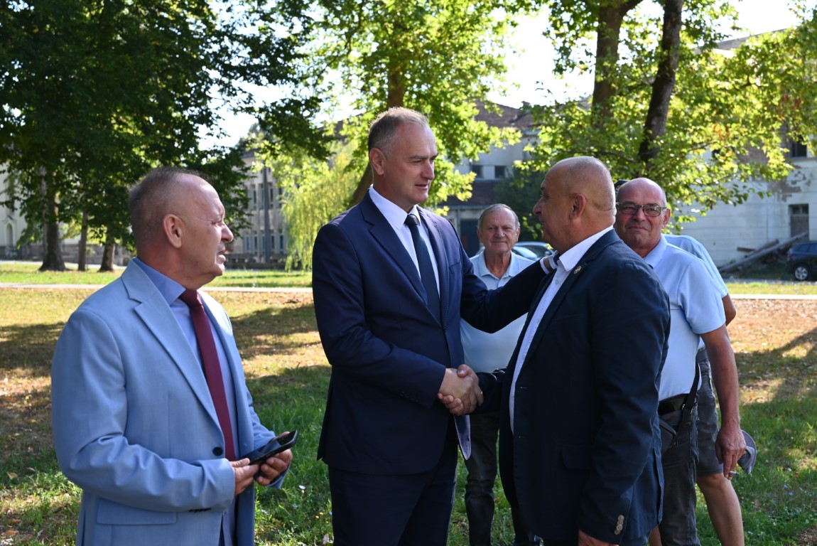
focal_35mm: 47
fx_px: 1067
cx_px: 408
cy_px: 273
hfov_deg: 41.9
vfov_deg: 28.7
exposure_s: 1/250
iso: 200
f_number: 5.6
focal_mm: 47
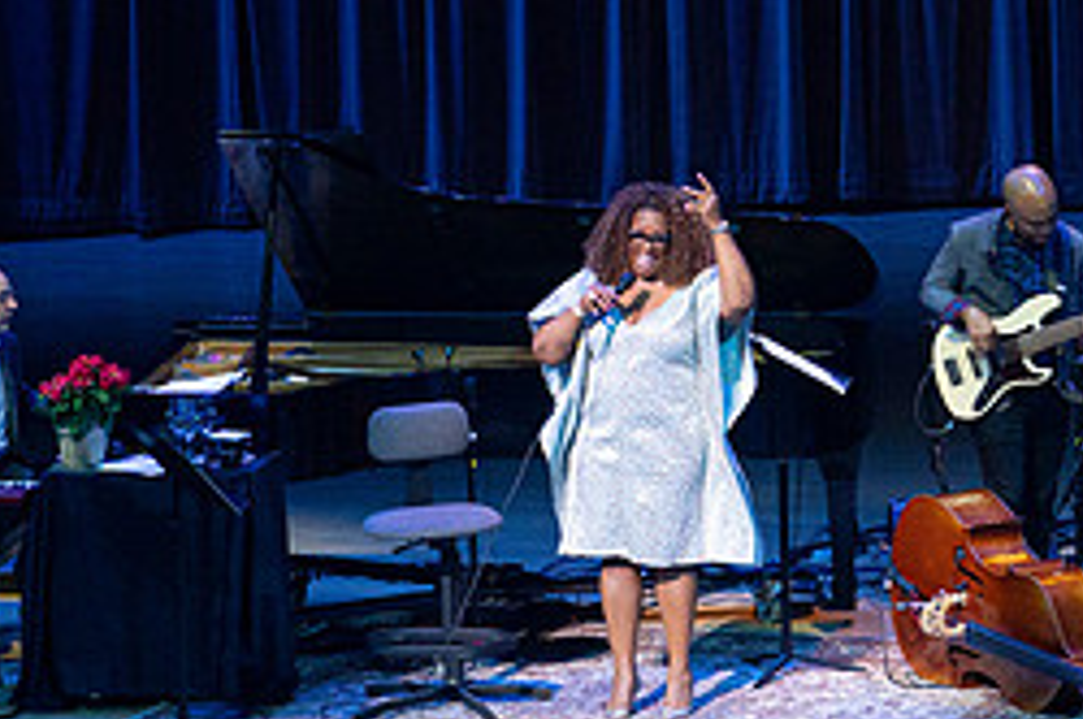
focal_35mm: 292
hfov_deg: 7.1
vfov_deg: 4.7
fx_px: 8773
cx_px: 890
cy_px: 153
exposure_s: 1/320
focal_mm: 118
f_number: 5.6
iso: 2500
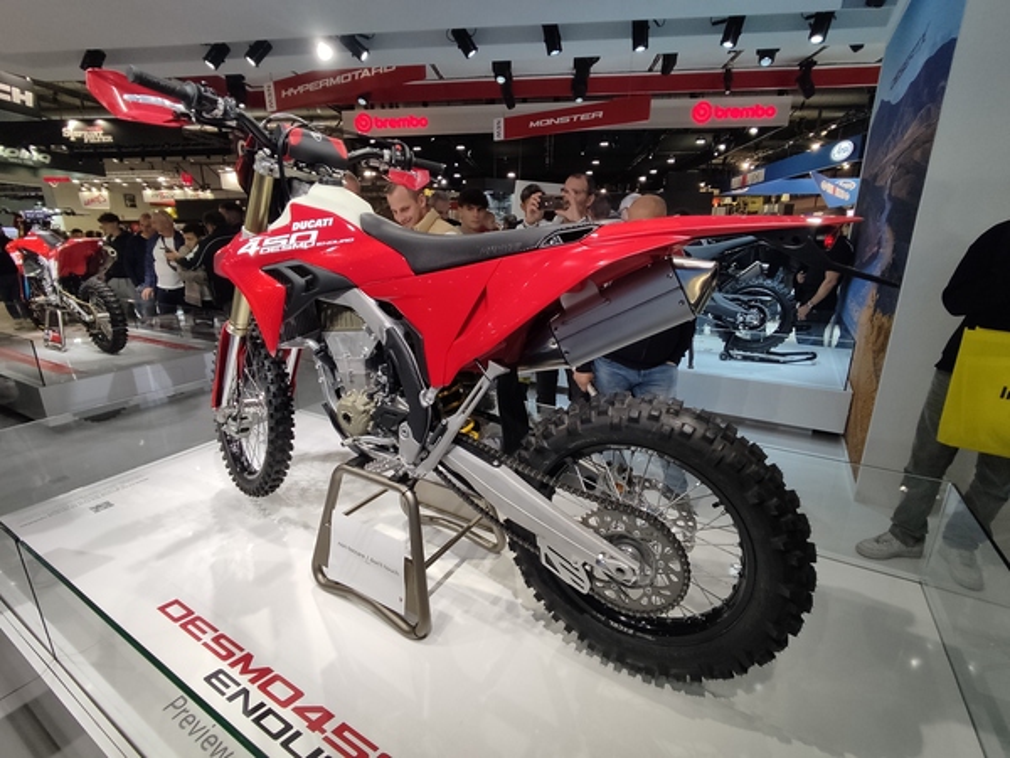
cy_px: 379
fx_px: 438
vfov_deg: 81.7
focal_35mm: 15
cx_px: 505
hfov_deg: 98.2
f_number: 2.2
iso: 77
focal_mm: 1.6
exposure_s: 1/100
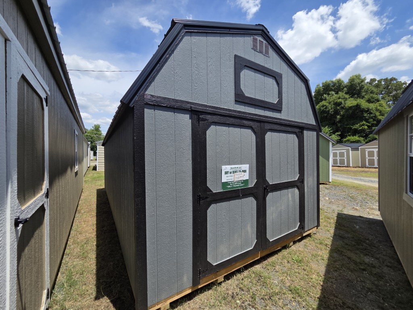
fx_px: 155
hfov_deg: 106.2
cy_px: 155
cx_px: 206
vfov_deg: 89.9
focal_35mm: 13
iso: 50
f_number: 2.2
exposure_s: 1/2000
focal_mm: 2.2
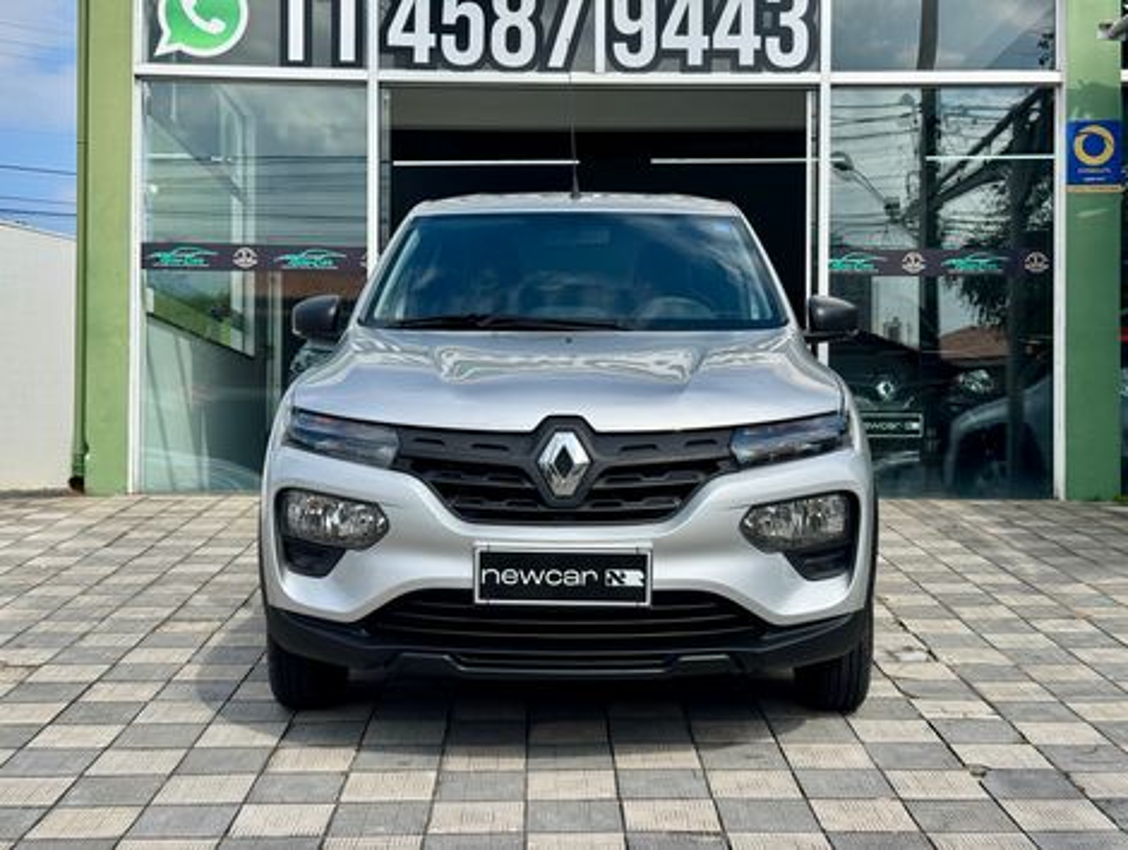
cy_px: 425
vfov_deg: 30.3
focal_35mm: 48
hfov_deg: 39.6
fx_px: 1567
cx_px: 564
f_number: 1.78
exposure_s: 1/4310
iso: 64
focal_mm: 6.76
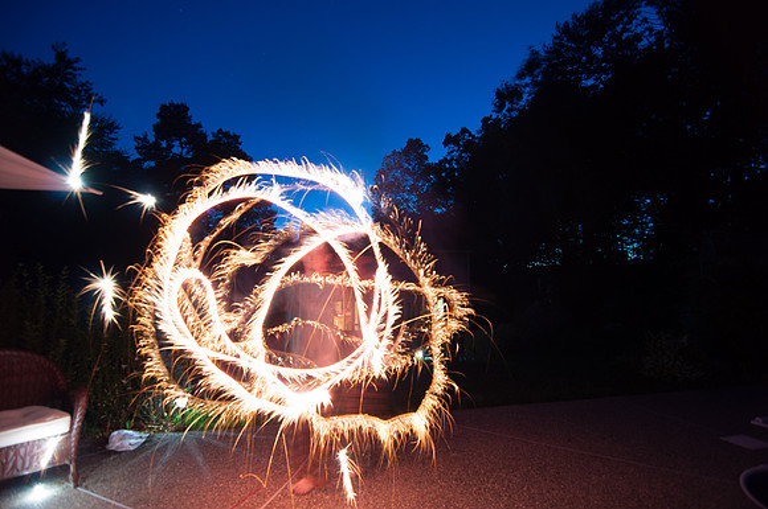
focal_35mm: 16
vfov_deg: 71.9
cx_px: 384
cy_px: 254
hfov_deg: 95.1
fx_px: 352
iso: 200
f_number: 2.8
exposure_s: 5
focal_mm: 11
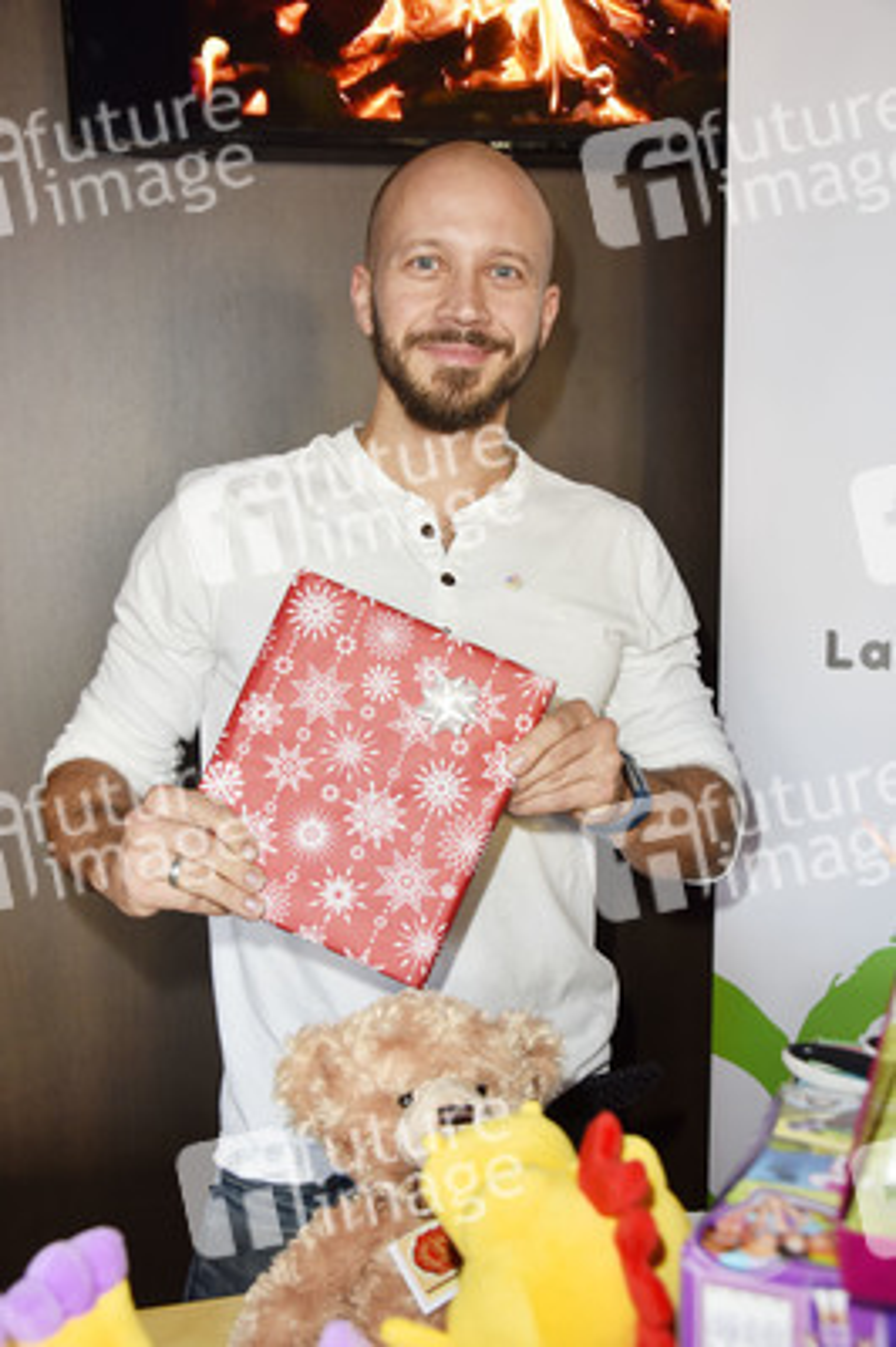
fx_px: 1496
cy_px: 674
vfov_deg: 48.5
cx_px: 448
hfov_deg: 33.3
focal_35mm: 40
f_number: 5.6
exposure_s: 1/60
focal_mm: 40
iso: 1000
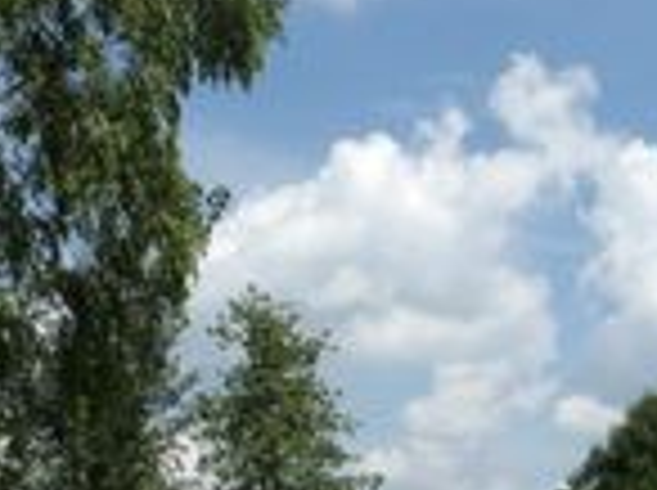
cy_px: 591
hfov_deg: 24.7
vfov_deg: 17.7
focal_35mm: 79
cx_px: 400
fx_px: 1497
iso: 100
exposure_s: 1/953
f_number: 4.1
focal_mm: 4.2
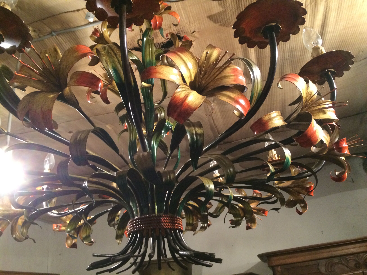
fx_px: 307
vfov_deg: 48.2
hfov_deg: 61.7
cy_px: 138
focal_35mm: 29
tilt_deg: +27.8
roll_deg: +8.1
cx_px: 184
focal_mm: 4.15
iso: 320
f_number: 2.2
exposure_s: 1/17
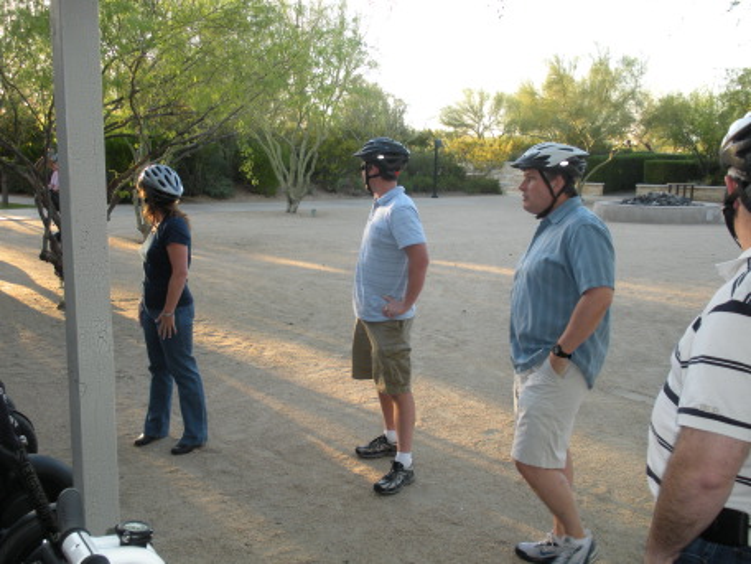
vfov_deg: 39.7
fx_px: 781
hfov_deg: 51.4
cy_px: 282
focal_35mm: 36
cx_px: 376
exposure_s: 1/71.5
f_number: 3.5
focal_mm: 6.3
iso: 88
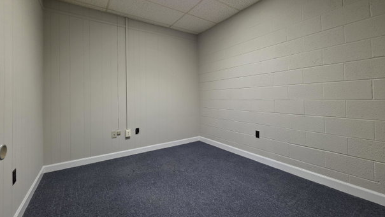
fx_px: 153
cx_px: 198
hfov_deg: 103.0
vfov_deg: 70.4
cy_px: 97
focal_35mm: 15
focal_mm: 2.2
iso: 160
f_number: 1.9
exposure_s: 1/60
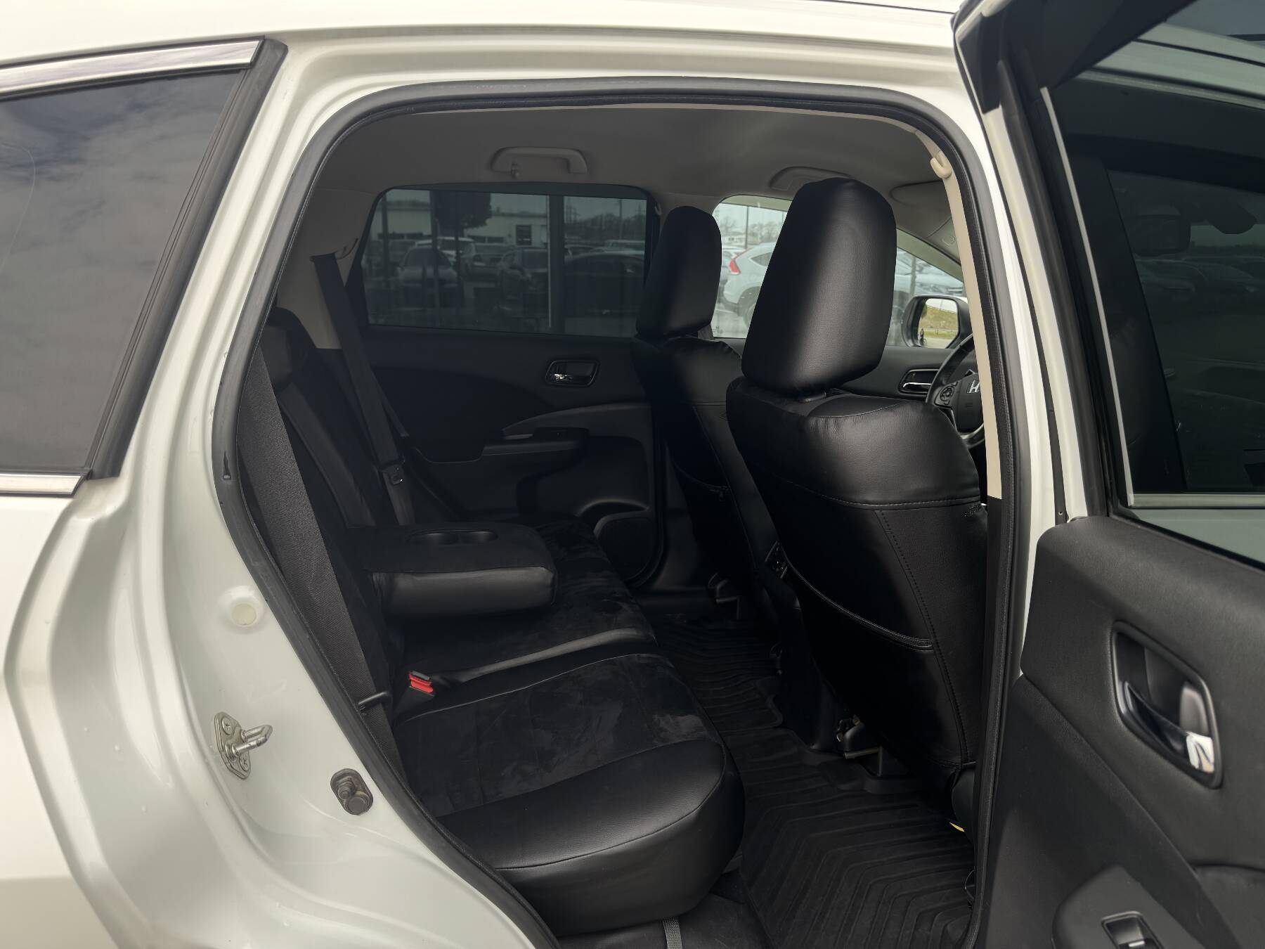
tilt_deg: -14.0
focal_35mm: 24
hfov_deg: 71.6
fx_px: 877
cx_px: 632
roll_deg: -0.4
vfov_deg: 56.8
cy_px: 474
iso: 80
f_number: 1.78
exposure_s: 1/235
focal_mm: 6.76
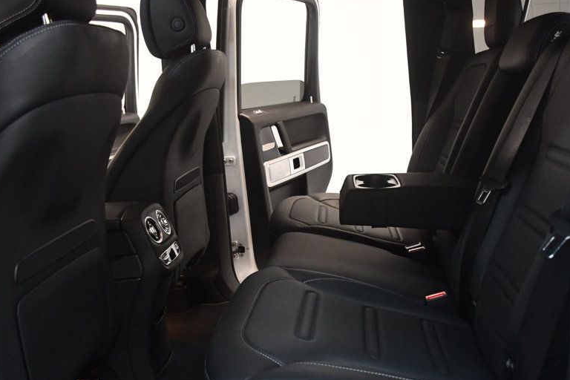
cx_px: 299
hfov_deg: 53.1
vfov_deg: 36.7
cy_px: 227
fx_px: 570
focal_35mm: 36
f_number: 3.5
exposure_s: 1/80
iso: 3200
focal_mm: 18
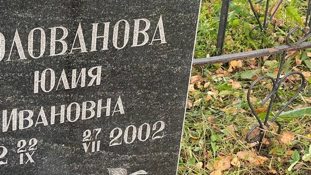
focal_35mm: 86
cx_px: 91
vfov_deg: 14.0
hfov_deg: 24.6
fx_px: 709
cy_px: 112
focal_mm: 6
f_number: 2
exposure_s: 1/122
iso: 64
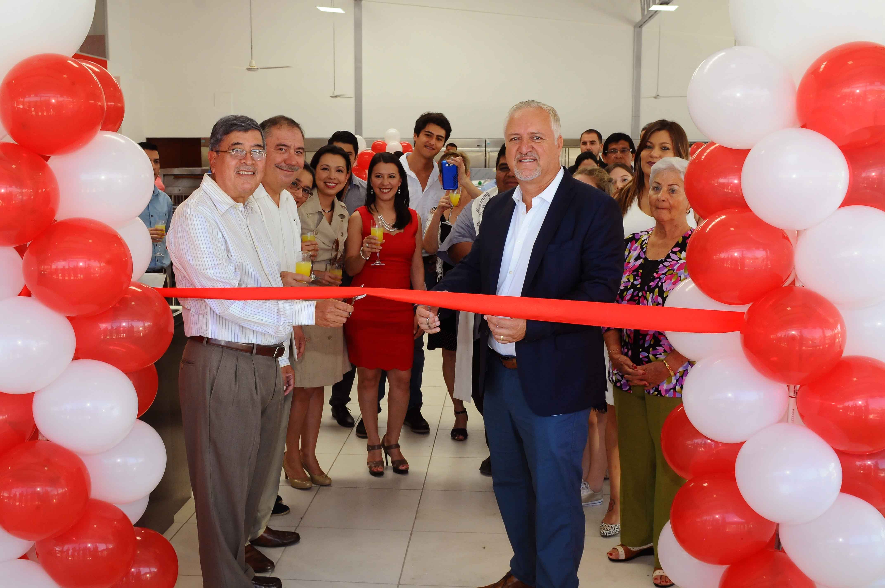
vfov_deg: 36.8
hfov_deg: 53.2
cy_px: 294
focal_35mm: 36
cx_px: 442
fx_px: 884
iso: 800
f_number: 8
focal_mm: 24
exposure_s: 1/125
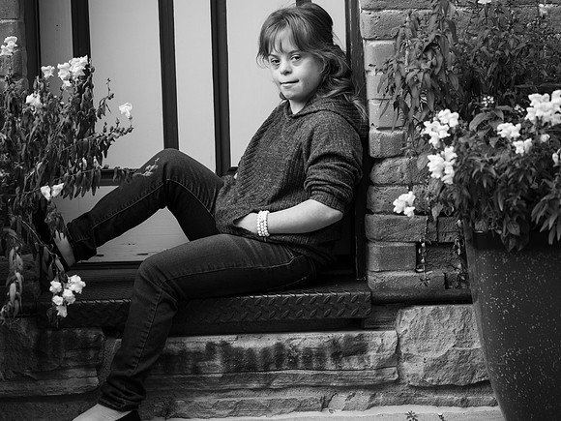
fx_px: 1491
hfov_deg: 21.3
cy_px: 210
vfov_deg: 16.1
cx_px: 280
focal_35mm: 92
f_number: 3.2
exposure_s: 1/160
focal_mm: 85
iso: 100
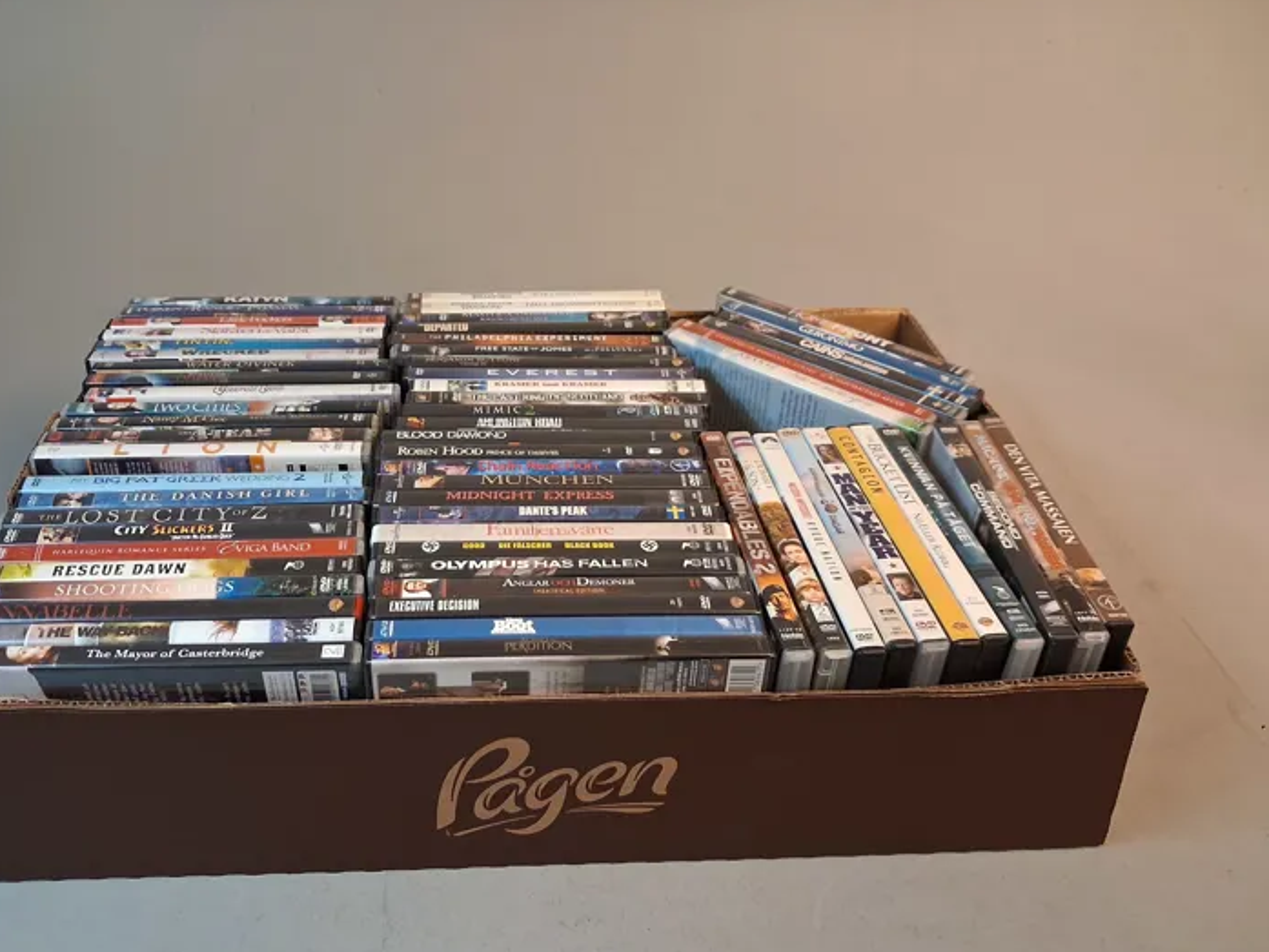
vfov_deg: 45.4
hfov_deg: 58.1
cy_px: 497
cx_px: 548
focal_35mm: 31
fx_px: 1137
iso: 320
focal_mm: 4
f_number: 1.8
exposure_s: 1/50
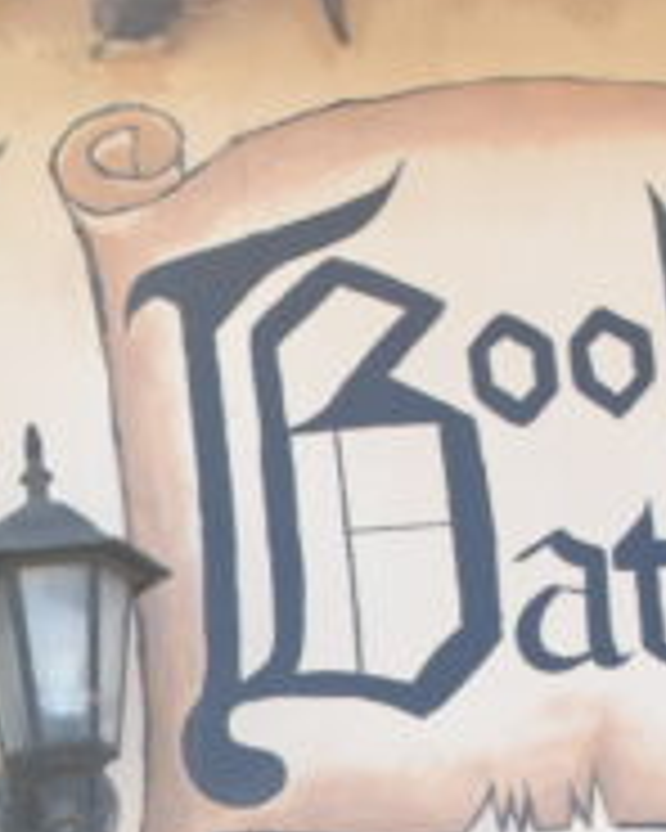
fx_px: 3449
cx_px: -652
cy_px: 1306
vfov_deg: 12.9
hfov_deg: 10.2
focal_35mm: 140
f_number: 5.6
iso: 220
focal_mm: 18
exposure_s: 1/125
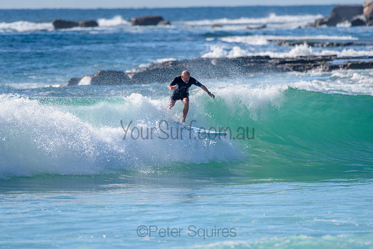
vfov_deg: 2.2
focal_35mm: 613
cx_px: 144
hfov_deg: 3.4
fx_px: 6351
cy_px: 100
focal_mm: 500
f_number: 5.6
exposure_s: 1/2000
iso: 180
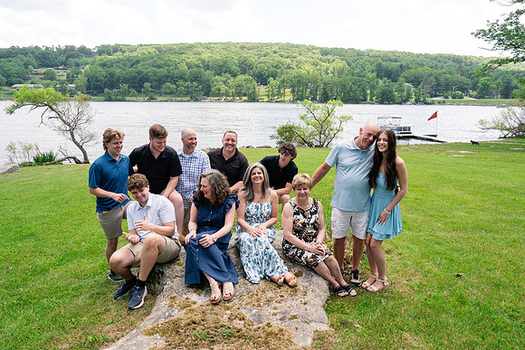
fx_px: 377
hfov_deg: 69.6
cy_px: 175
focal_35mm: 26
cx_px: 274
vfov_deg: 49.8
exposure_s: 1/250
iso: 250
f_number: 6.3
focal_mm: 24
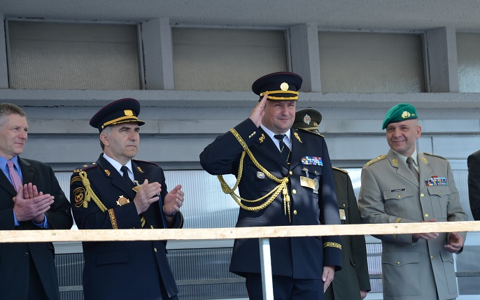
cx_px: 255
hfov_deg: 13.9
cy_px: 129
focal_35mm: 151
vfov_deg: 8.7
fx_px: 1976
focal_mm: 90
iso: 200
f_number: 7.1
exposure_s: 1/200
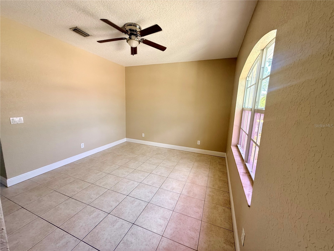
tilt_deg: -8.6
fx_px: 135
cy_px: 126
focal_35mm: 14
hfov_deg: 102.1
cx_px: 167
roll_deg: -2.3
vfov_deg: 85.7
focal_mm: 2.22
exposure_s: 1/99
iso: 160
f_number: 2.2
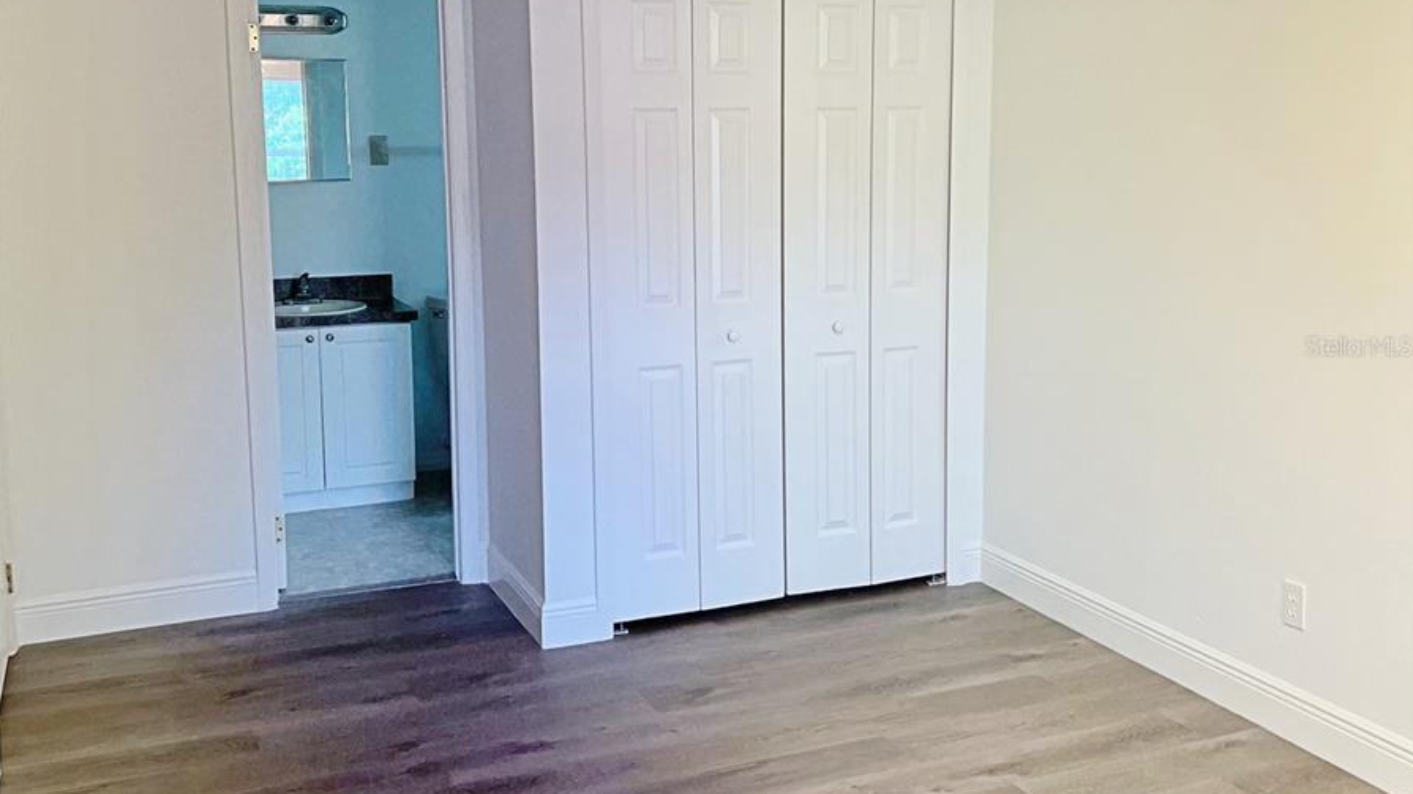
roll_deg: +0.9
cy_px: 346
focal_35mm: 38
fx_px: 1423
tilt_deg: -8.3
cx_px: 707
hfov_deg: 52.8
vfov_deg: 31.1
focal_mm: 5.7
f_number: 1.5
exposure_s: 1/133
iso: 64
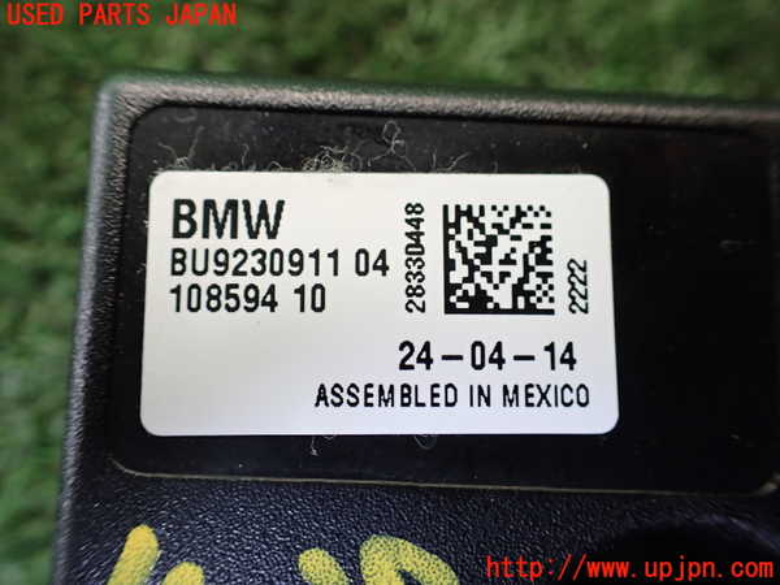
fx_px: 676
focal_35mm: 30
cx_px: 390
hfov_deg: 60.0
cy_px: 292
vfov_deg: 46.8
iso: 320
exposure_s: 1/125
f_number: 2.3
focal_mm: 5.4
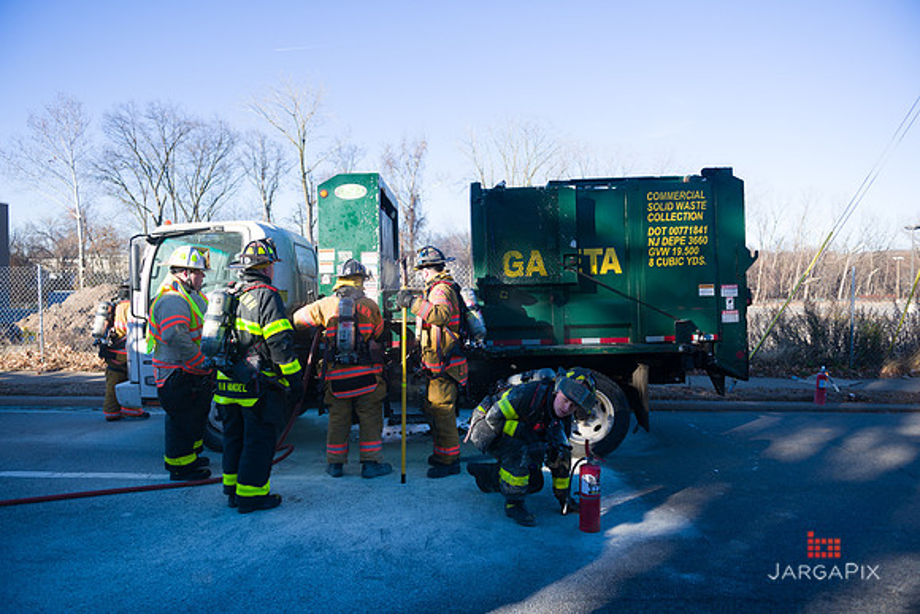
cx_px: 460
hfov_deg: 73.7
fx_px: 613
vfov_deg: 53.2
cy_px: 307
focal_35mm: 24
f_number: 3.2
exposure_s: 1/1000
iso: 200
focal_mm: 24
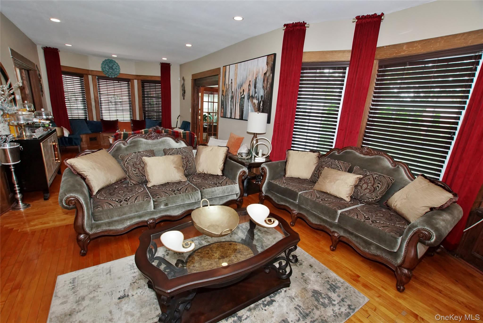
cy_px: 162
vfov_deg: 77.4
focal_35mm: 15
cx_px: 242
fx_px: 201
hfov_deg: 100.4
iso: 1600
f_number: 6.3
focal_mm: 10
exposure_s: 1/40
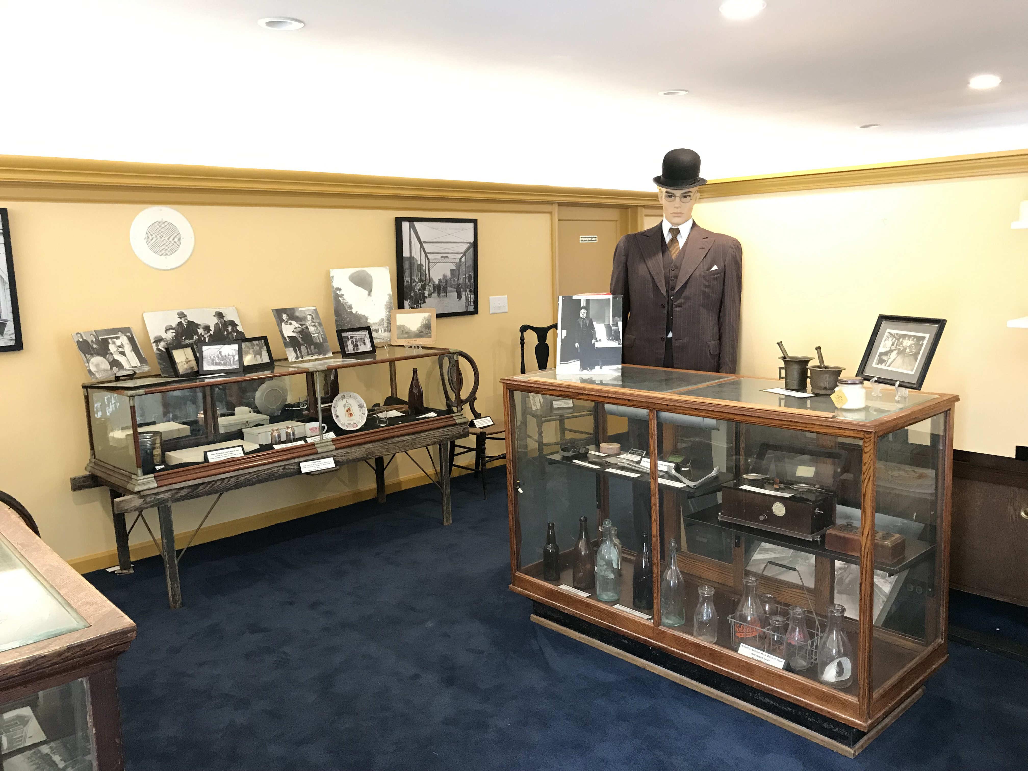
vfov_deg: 49.7
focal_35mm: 28
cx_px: 514
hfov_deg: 63.4
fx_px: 832
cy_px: 386
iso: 50
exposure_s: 1/15
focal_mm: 3.99
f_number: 1.8
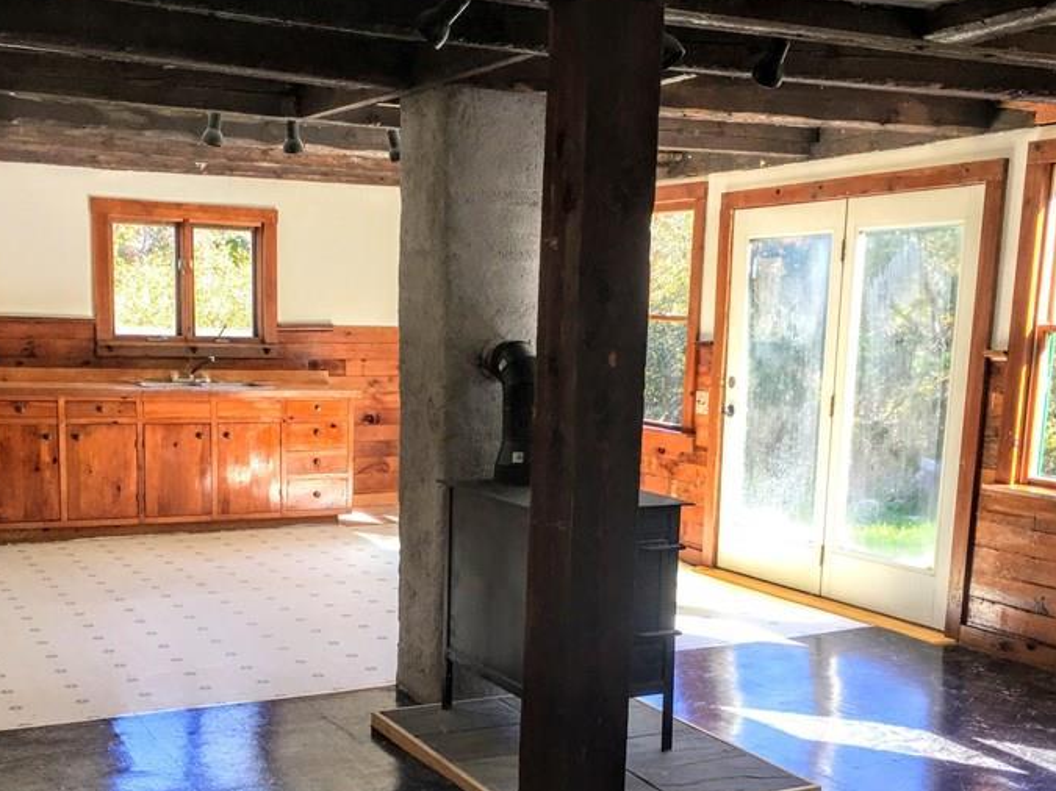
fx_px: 1342
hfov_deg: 42.9
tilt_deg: -10.5
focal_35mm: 44
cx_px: 508
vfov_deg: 32.5
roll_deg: -1.5
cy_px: 552
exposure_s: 1/120
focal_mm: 4.15
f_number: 2.2
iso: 40
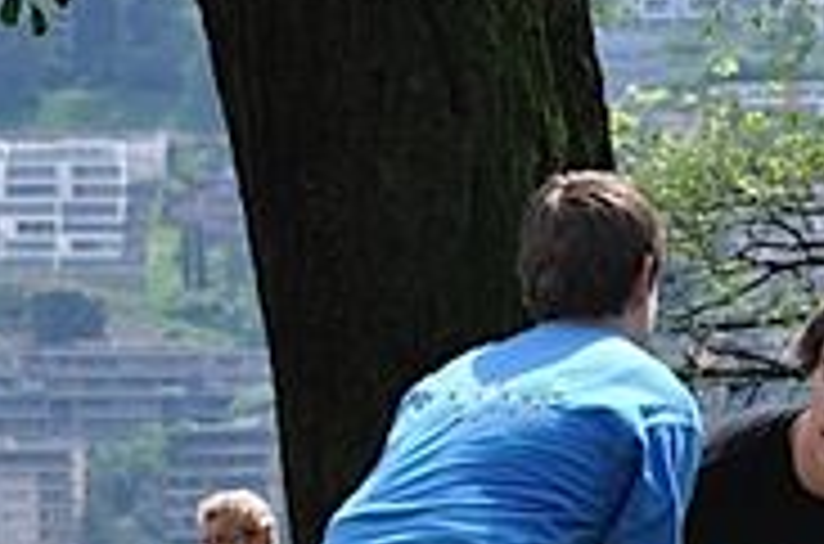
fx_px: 11818
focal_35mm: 518
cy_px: 791
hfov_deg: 4.0
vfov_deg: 2.6
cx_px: 865
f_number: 8
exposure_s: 1/250
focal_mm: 105
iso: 200
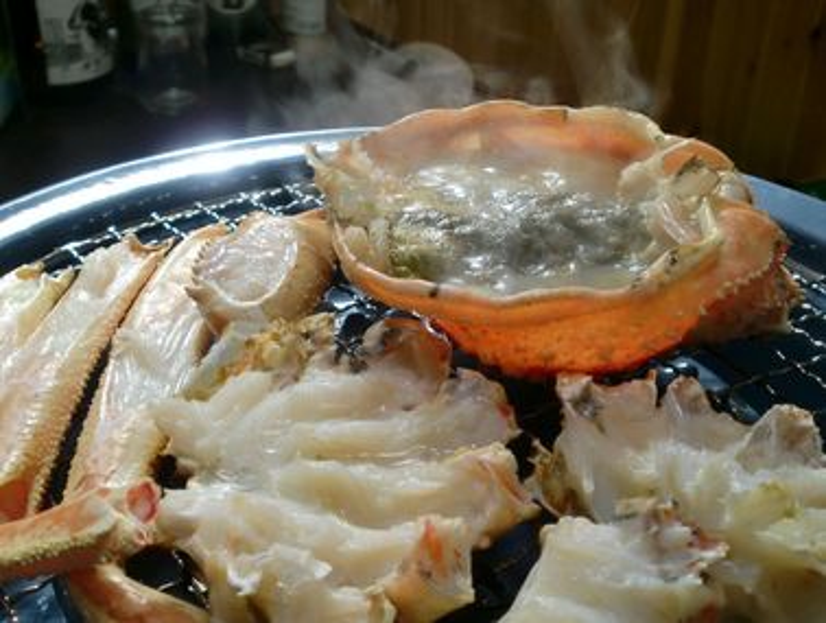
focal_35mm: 39
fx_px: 932
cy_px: 312
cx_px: 413
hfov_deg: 47.8
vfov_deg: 36.9
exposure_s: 1/100
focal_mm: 6.51
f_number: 3.1
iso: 100
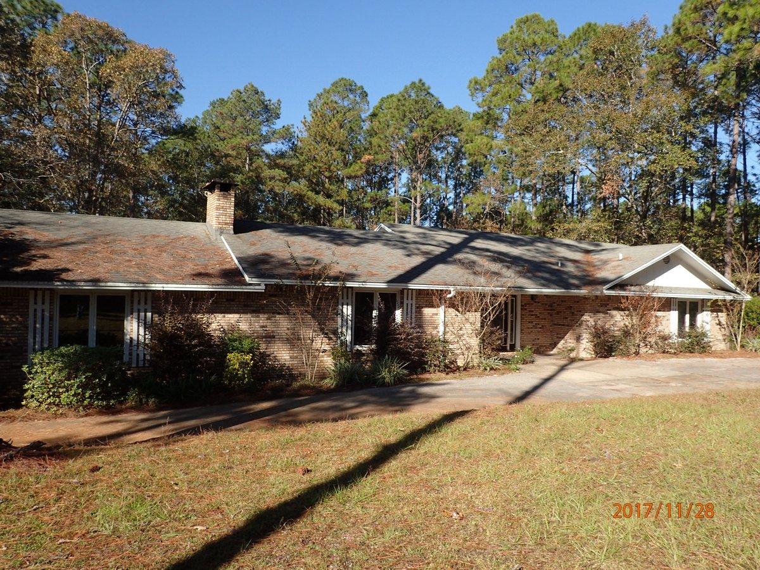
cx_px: 380
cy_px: 285
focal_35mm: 25
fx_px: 549
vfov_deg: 54.9
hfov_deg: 69.4
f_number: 2.8
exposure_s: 1/1000
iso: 100
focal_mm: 4.5
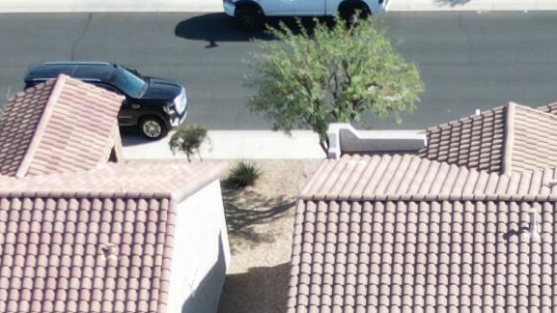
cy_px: 620
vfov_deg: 8.5
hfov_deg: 15.4
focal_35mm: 136
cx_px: 588
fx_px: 2008
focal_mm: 6.72
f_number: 1.7
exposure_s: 1/2000
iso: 150
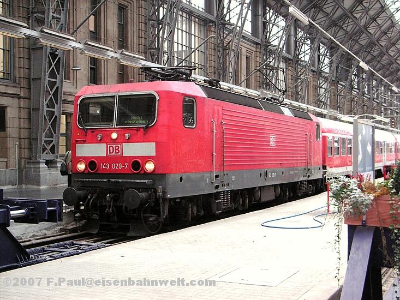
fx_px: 566
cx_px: 200
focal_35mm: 49
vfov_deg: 29.7
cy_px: 150
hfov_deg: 38.9
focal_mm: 8.2
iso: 160
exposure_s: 1/45
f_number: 3.6
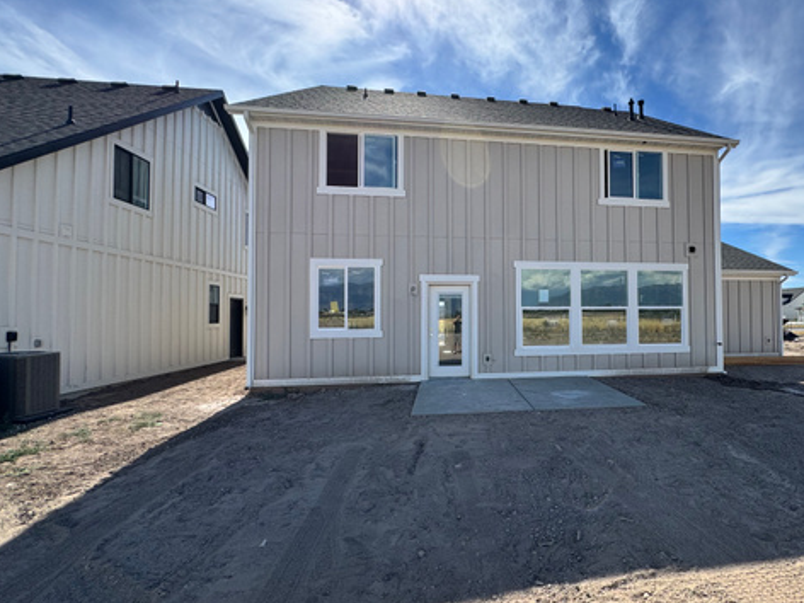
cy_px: 305
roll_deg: -0.1
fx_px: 441
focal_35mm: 19
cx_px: 521
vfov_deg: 68.7
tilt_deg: +0.8
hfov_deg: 82.4
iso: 40
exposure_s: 1/1236
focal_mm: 2.22
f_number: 2.2
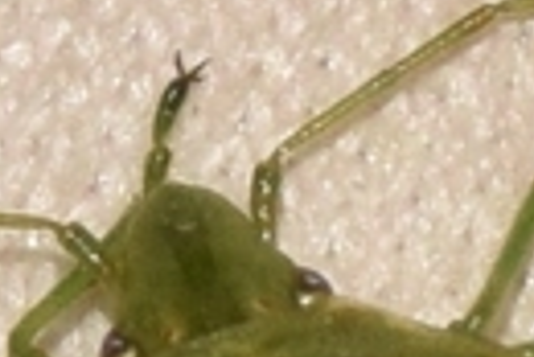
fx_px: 15295
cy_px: 648
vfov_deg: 1.3
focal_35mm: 1030
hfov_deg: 2.0
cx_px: 234
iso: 500
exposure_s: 1/200
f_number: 14
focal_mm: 140
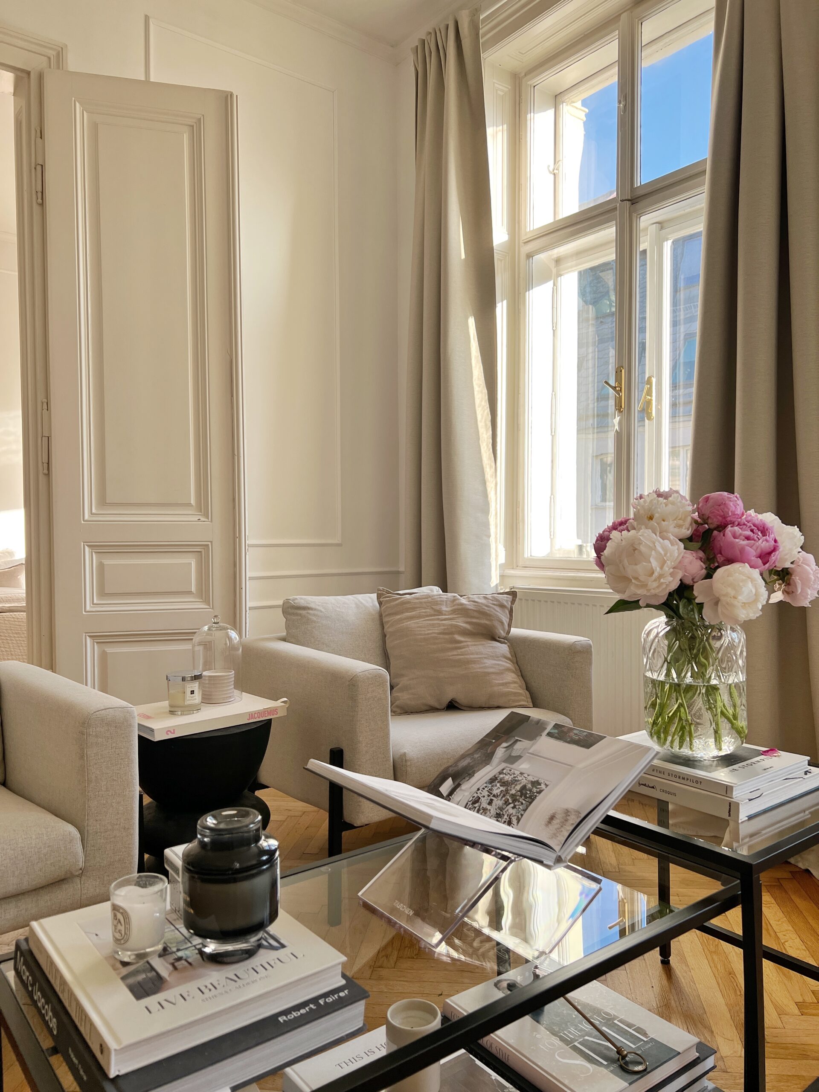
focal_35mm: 26
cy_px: 546
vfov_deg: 67.3
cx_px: 410
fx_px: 820
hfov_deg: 53.1
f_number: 1.5
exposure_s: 1/424
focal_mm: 5.7
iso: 50
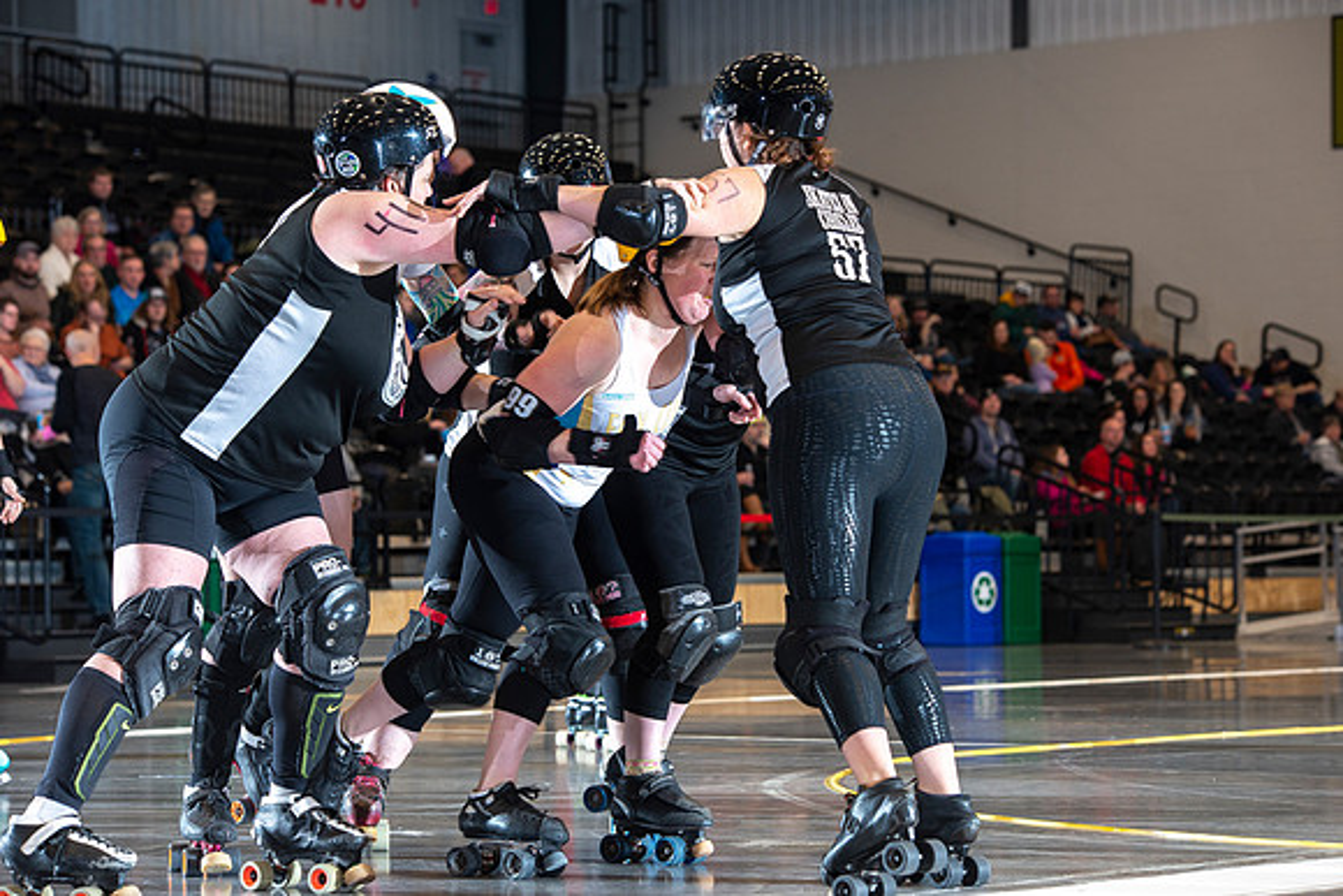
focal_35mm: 112
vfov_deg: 12.2
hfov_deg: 18.3
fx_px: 4179
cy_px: 448
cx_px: 672
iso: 500
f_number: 5.6
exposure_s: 1/160
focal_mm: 112
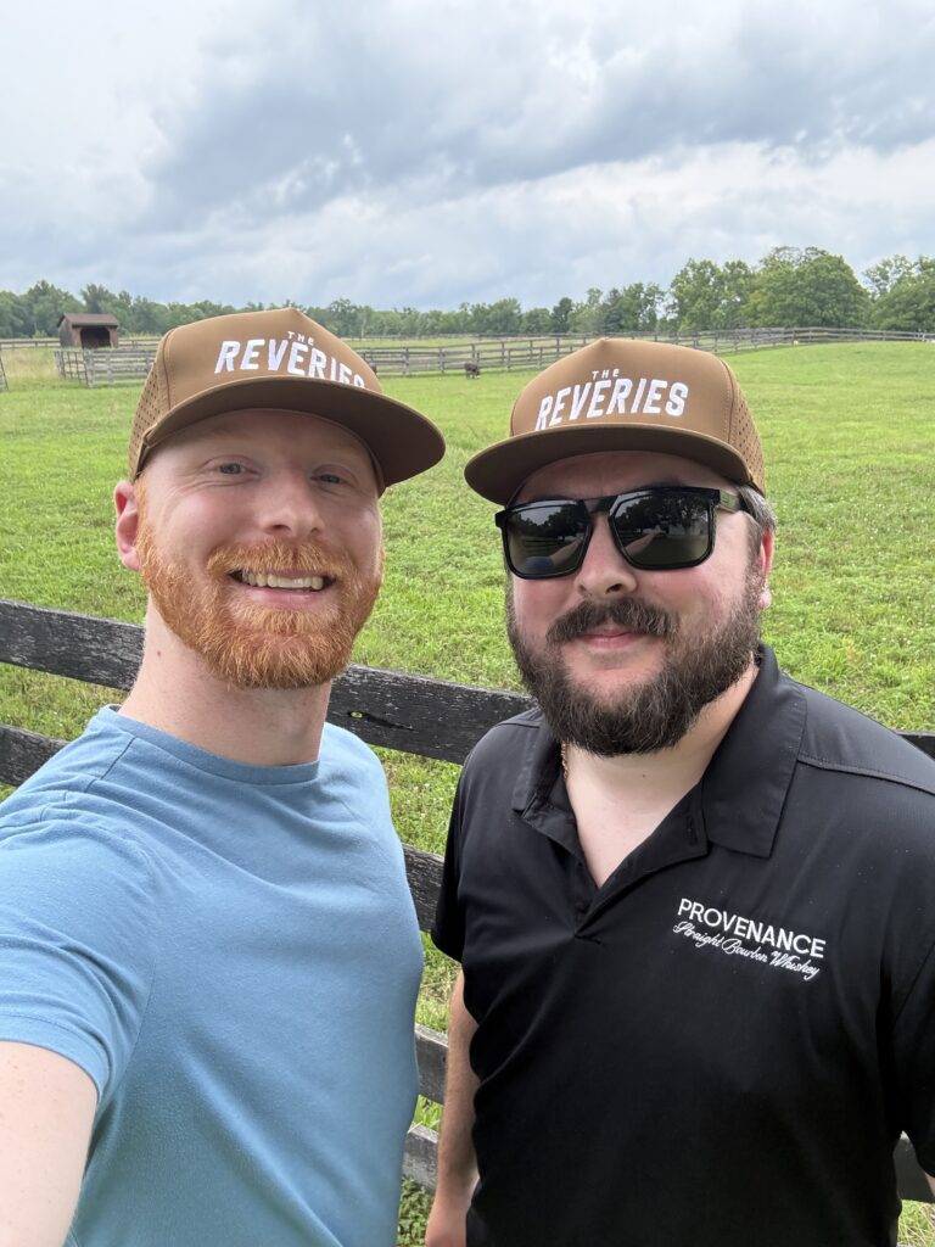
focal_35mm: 23
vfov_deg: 73.9
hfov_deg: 58.9
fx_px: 828
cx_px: 468
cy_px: 624
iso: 50
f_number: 1.9
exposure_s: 1/244
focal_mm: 2.69
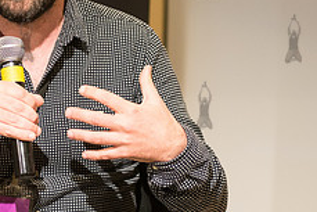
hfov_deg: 10.1
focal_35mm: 203
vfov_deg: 6.8
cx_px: 25
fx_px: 1789
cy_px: 38
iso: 3200
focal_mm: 80
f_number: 4
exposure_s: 1/320
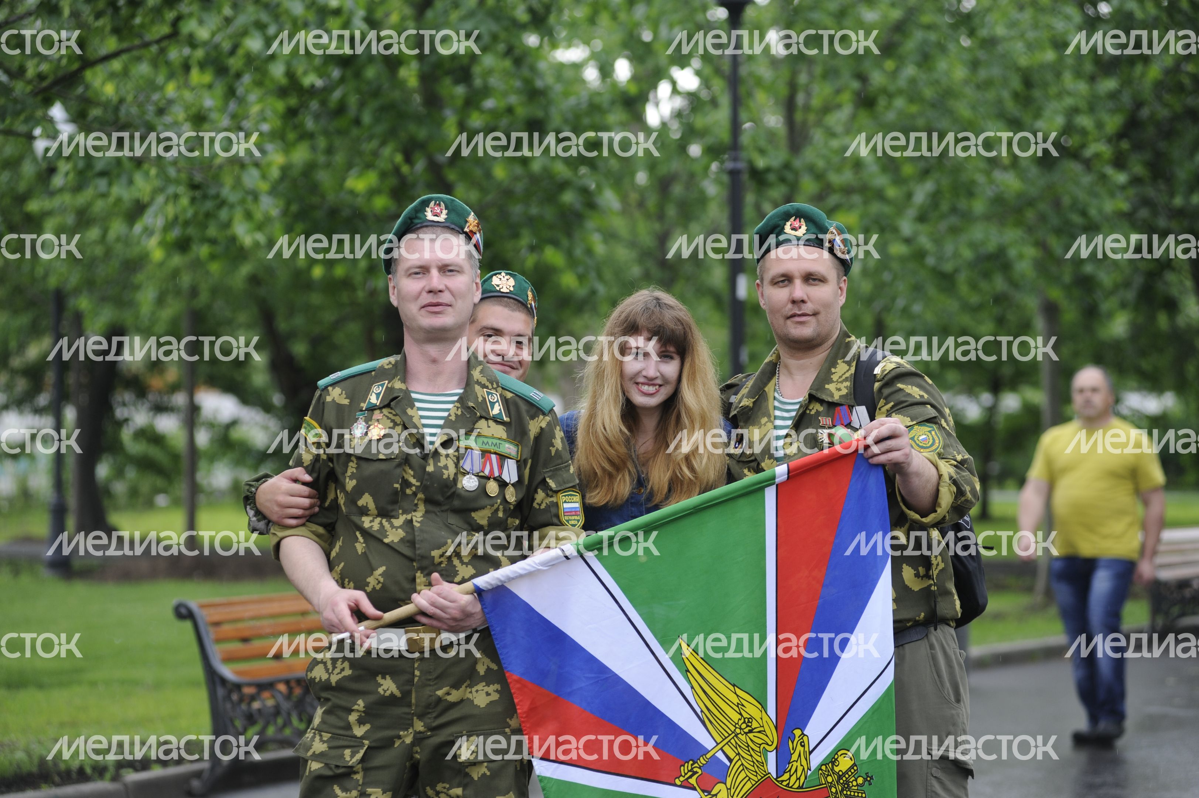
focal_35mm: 120
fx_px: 3994
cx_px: 600
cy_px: 399
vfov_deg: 11.4
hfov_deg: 17.1
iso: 400
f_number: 4.5
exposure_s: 1/400
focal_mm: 120
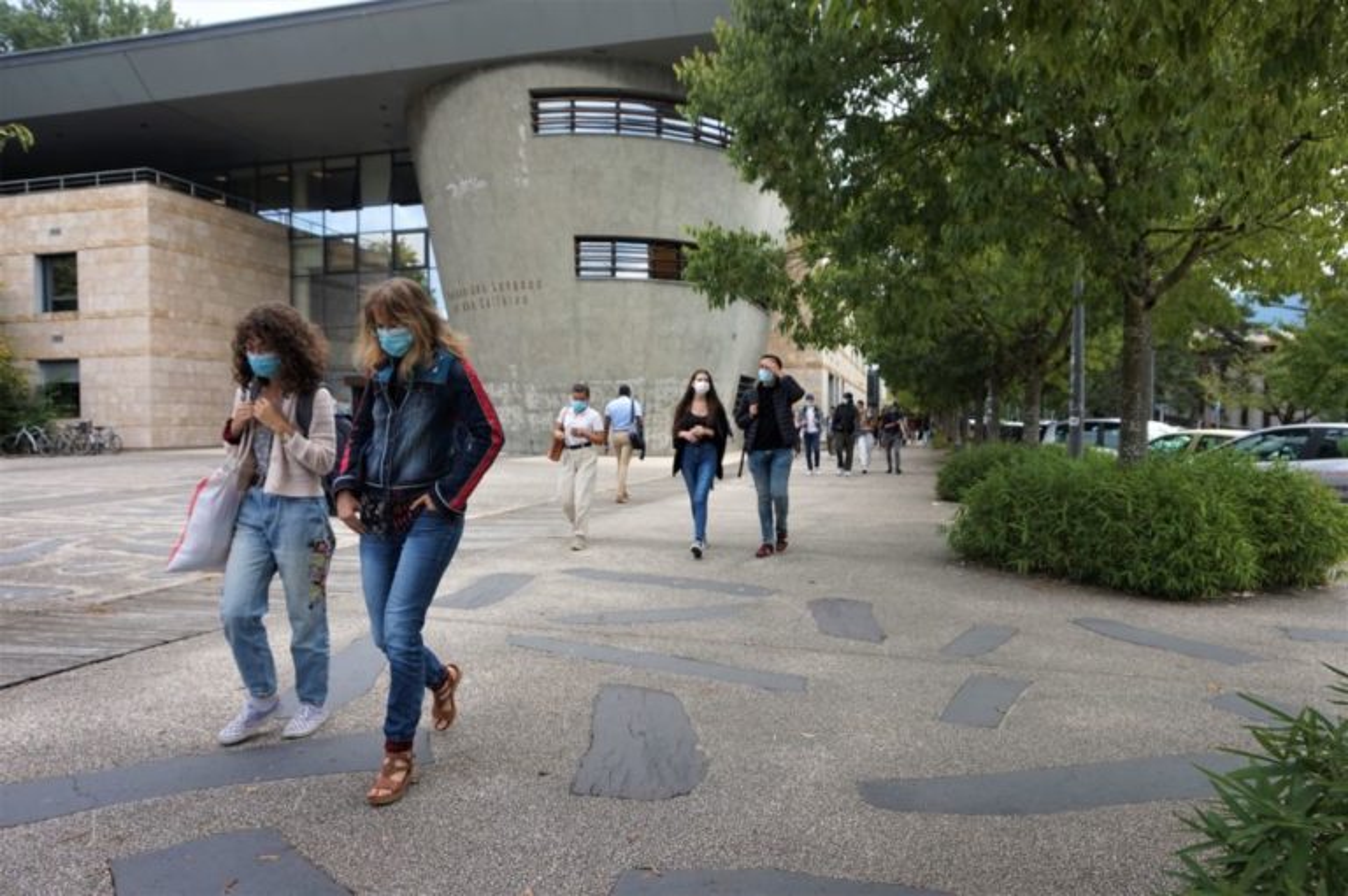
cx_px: 674
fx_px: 898
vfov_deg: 53.1
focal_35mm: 24
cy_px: 448
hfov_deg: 73.8
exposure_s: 1/250
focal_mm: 16
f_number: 5
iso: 100
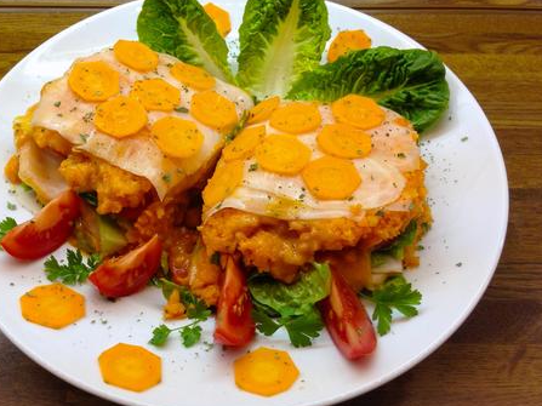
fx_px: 610
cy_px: 195
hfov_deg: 47.7
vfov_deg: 36.8
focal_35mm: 39
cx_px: 226
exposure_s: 1/30
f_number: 2.4
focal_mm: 4.12
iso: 50
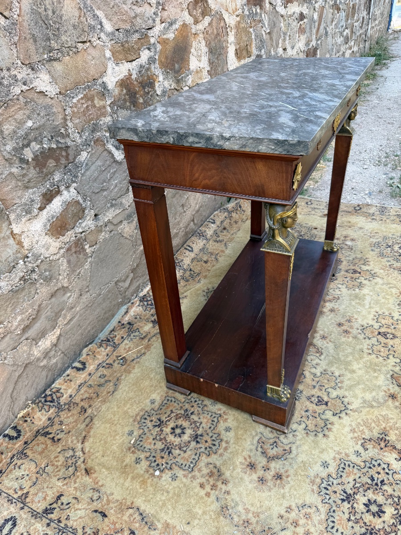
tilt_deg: -32.0
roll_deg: +5.4
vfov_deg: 71.6
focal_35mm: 24
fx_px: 371
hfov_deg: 56.8
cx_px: 200
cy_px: 268
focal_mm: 6.76
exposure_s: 1/333
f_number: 1.78
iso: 80
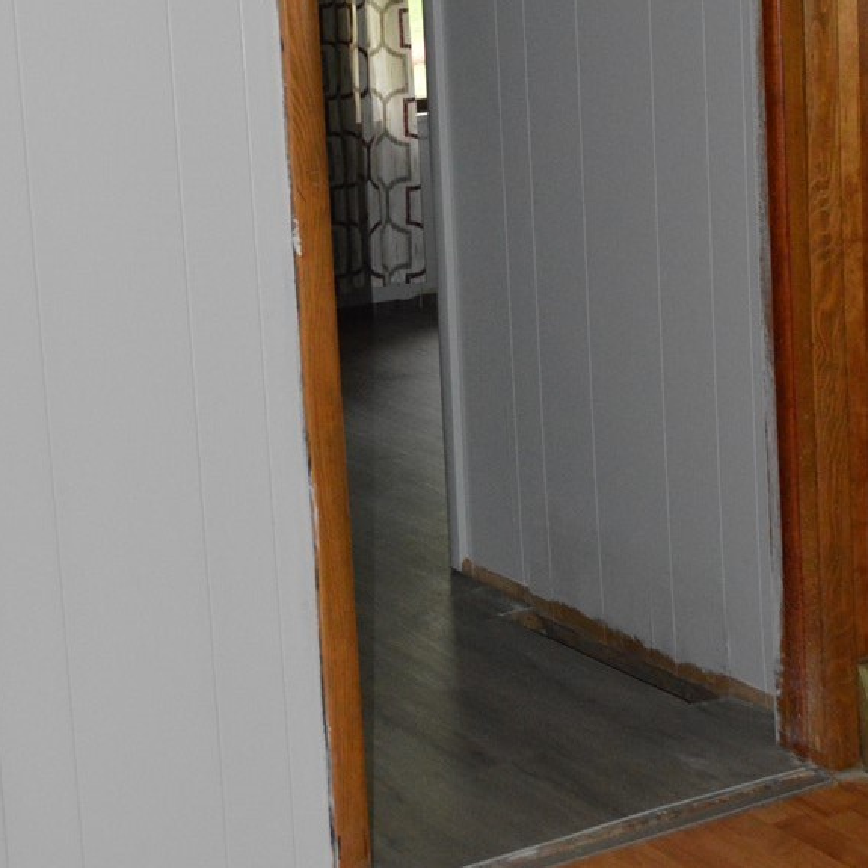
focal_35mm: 77
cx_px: 405
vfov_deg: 22.2
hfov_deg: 22.5
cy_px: 179
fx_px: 2184
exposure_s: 1/60
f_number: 4.8
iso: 3200
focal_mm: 32
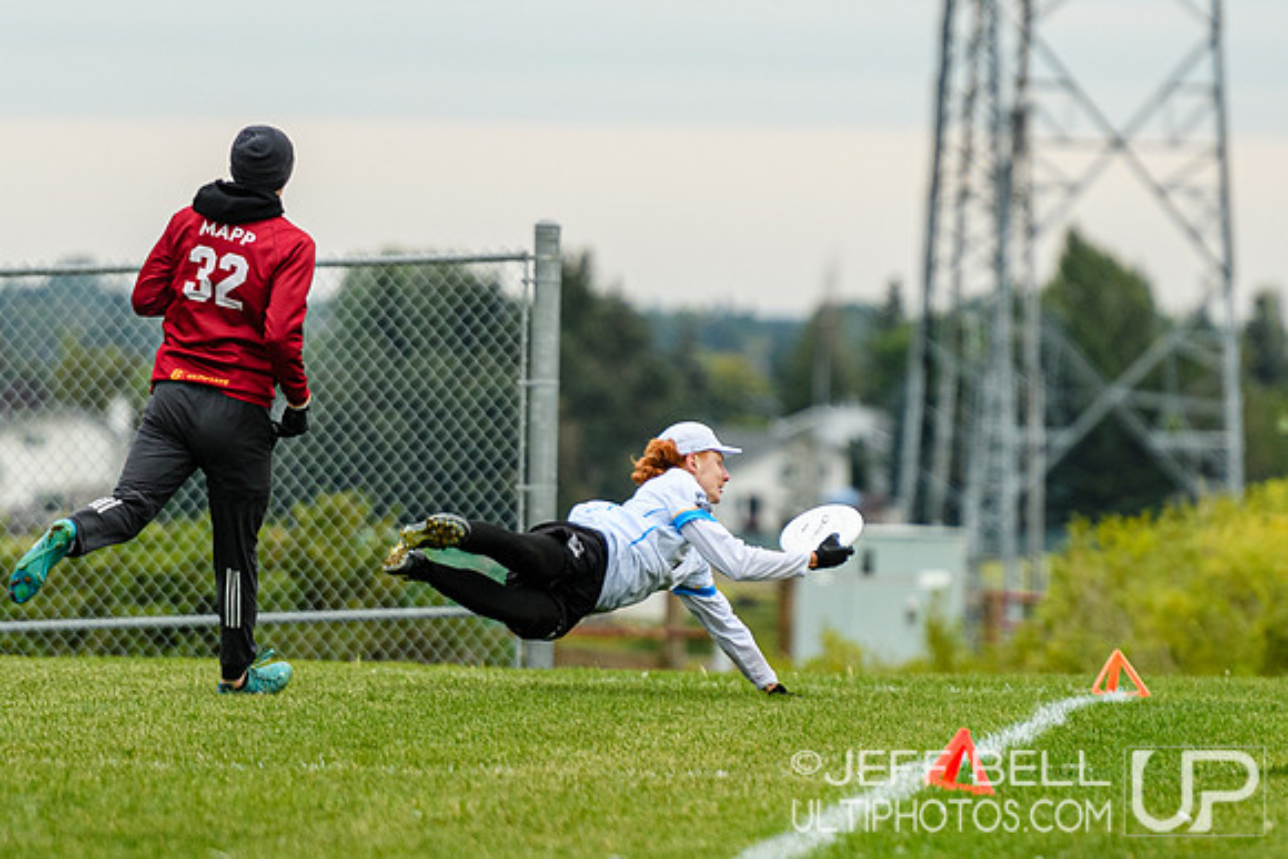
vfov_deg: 2.5
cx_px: 791
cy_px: 506
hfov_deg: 3.8
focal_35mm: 547
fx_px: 19561
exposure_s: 1/1000
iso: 400
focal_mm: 200
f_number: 3.2
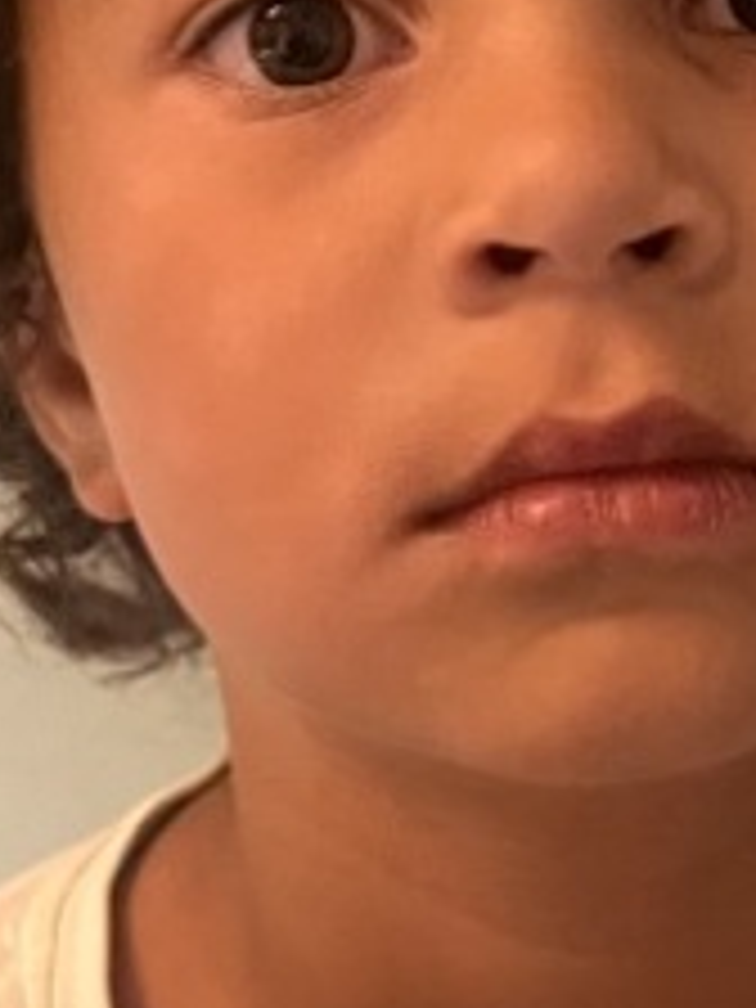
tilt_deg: -9.1
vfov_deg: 15.8
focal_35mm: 124
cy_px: 272
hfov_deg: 11.8
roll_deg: +2.3
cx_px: 720
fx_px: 3611
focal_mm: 5.7
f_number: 1.5
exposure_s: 1/25
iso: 1000
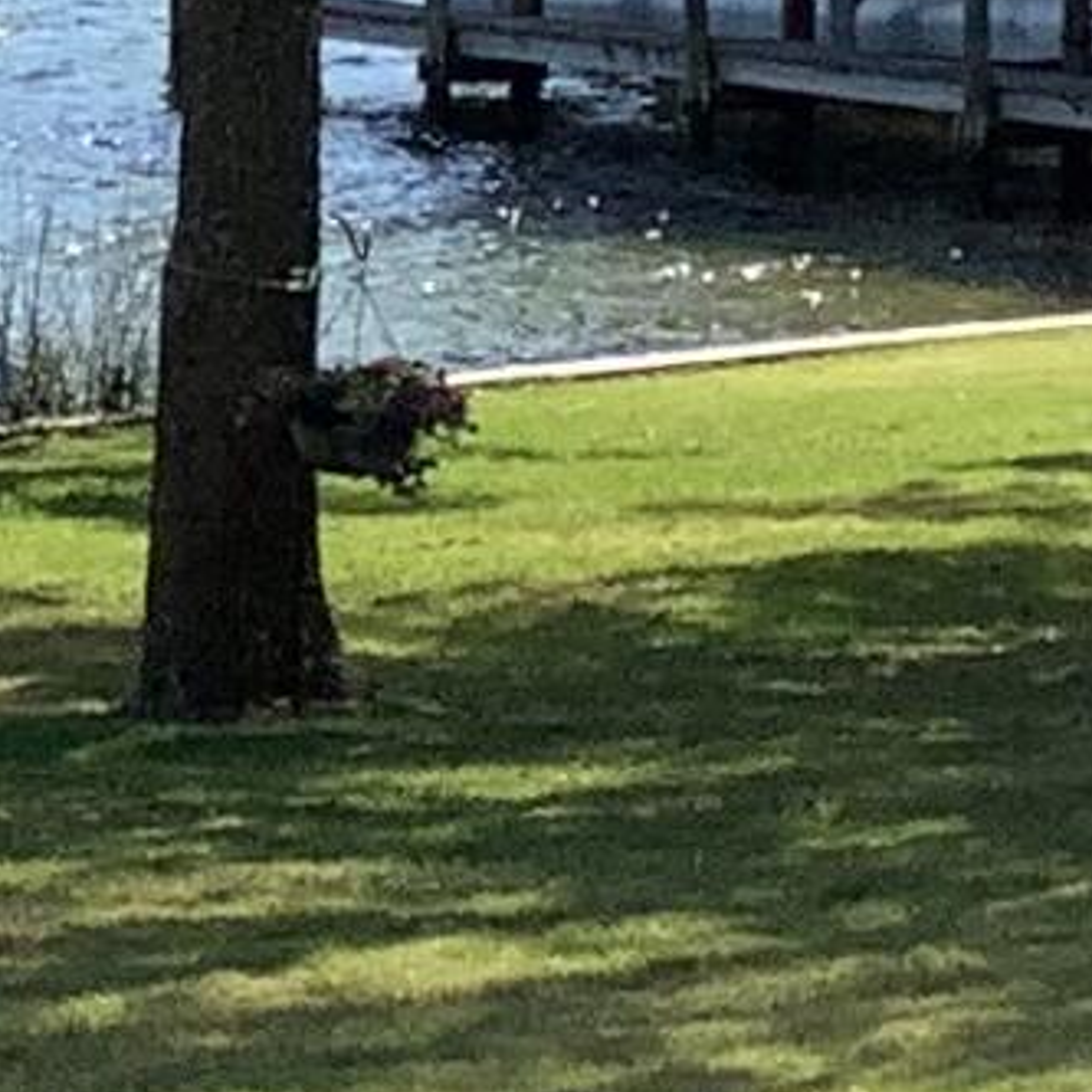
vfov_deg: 7.0
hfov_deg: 6.9
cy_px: -420
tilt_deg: -1.0
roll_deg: -1.2
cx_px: -862
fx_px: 8816
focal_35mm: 247
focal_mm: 3.3
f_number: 2.4
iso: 25
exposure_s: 1/1274
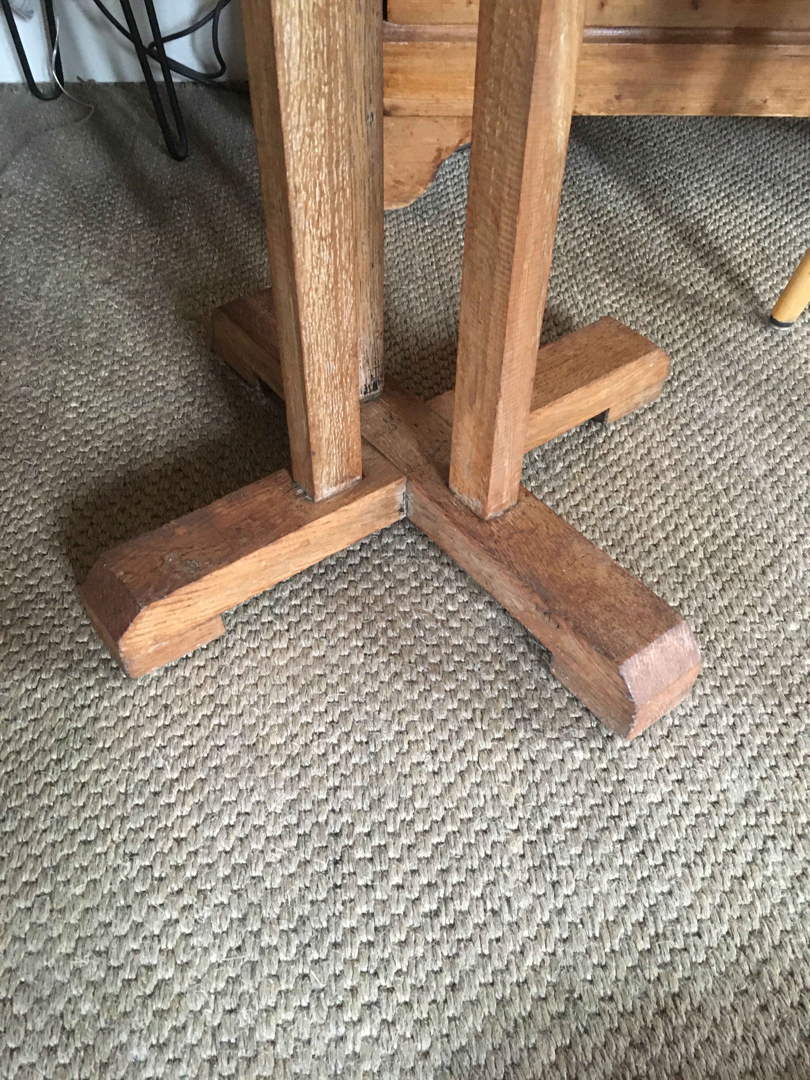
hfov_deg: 48.2
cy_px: 540
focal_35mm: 29
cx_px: 405
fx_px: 905
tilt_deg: -45.6
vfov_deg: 61.7
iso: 250
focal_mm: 4.15
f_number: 2.2
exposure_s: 1/17
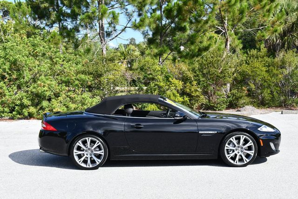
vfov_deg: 23.4
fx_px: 481
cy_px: 100
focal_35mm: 58
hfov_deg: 34.5
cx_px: 149
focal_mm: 29
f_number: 8
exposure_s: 1/250
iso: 180
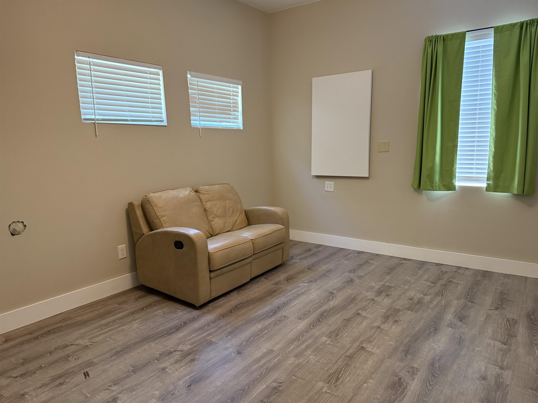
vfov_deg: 56.8
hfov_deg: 71.6
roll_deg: +1.5
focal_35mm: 24
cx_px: 269
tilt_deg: -8.5
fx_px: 373
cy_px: 202
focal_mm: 6.76
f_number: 1.78
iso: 500
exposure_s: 1/60
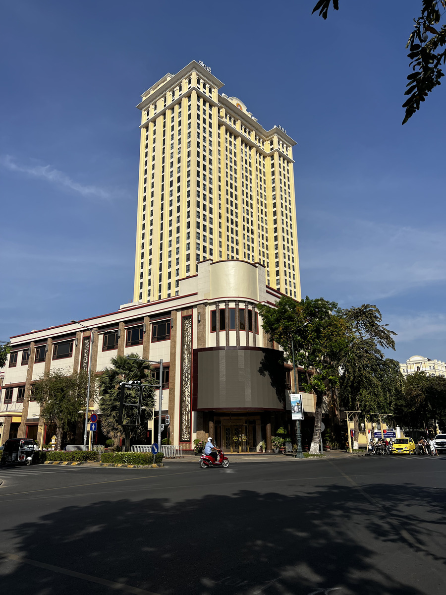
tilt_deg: +18.4
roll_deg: +0.9
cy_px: 298
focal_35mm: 26
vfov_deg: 67.3
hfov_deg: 53.1
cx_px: 223
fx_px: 447
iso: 50
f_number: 1.5
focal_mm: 5.7
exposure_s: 1/6993
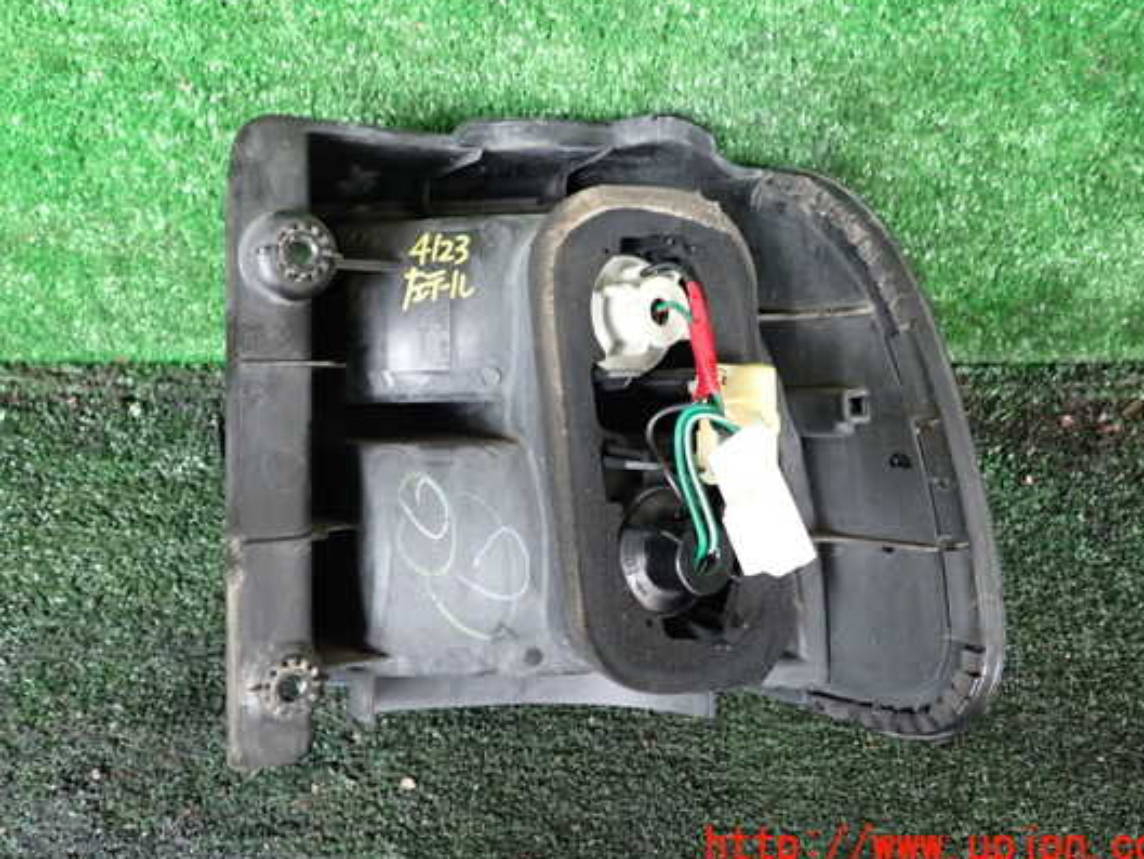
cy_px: 387
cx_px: 545
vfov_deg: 41.8
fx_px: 1124
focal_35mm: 34
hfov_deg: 53.9
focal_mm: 5.4
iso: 500
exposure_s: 1/30
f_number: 2.3
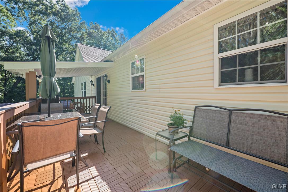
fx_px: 112
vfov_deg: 81.1
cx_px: 144
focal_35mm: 14
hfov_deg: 104.3
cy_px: 96
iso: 320
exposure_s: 1/640
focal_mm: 14
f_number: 9
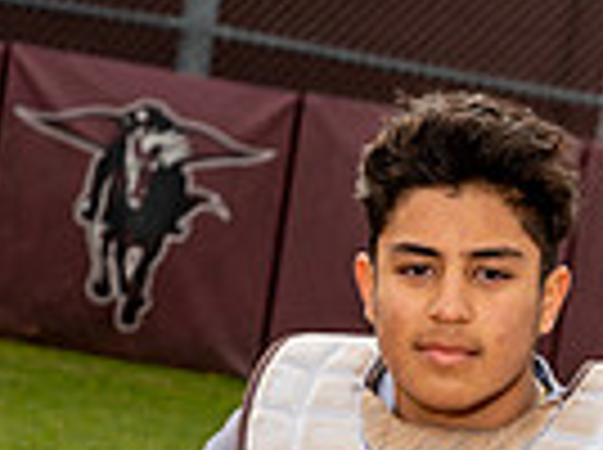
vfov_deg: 7.3
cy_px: 986
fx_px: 3373
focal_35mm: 194
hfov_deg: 10.2
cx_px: 378
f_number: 5
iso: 100
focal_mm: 60
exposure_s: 1/250
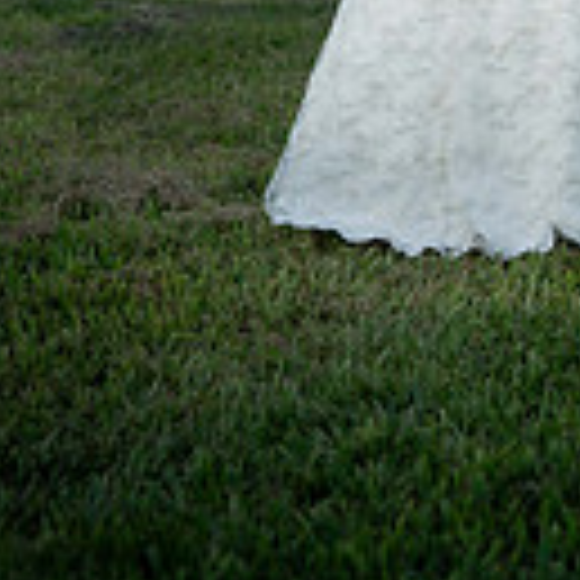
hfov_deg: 14.5
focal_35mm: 119
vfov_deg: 13.4
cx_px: 553
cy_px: -396
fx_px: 2256
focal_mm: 40
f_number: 2.2
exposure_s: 1/3200
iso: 250
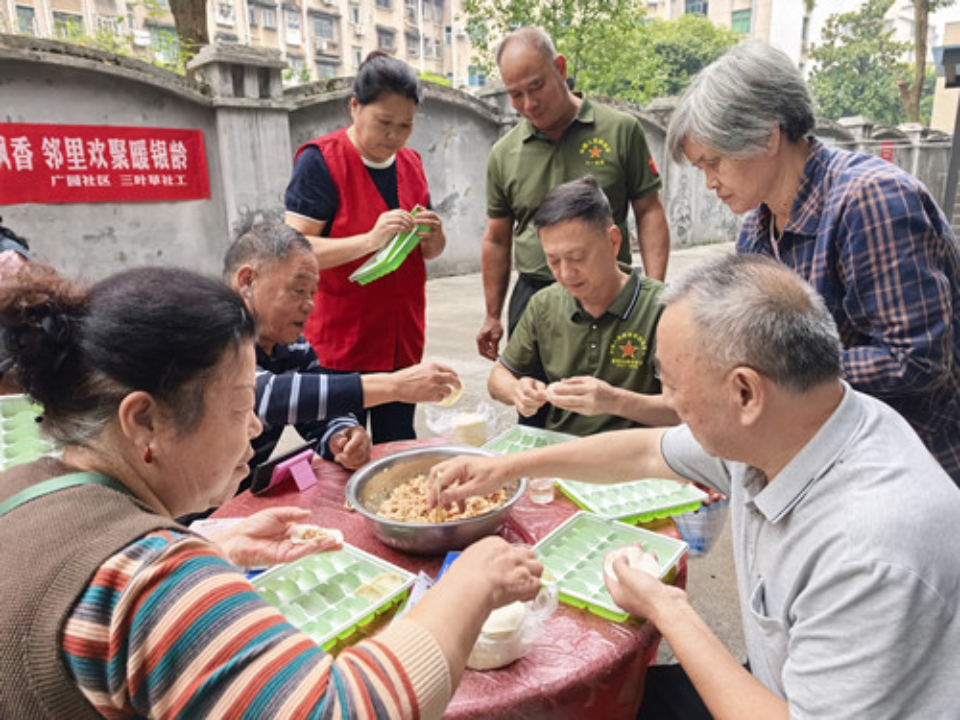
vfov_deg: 56.8
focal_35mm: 24
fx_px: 666
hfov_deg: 71.6
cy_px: 360
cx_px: 480
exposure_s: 1/251
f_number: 2
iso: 50
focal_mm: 8.5
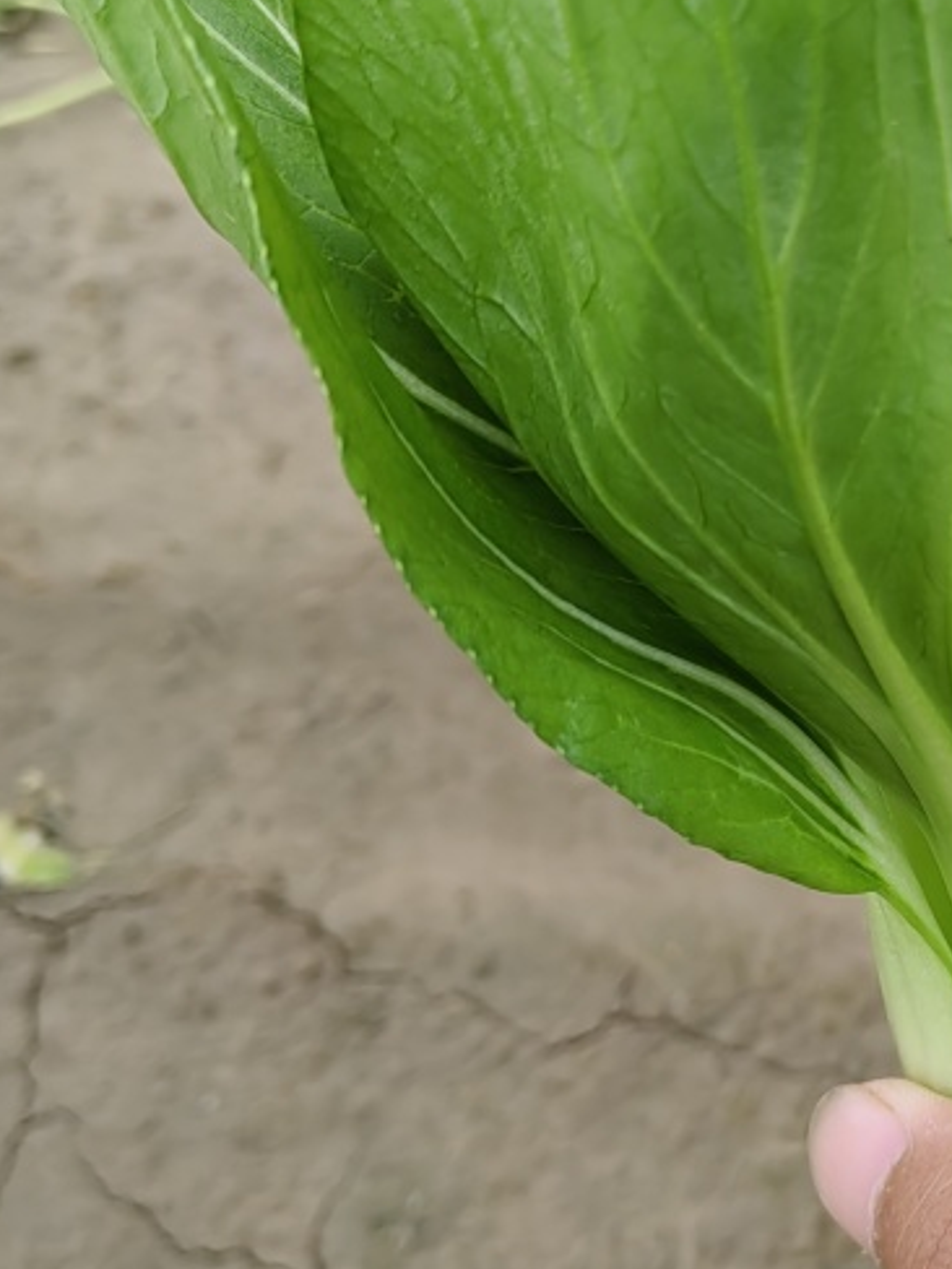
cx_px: 1027
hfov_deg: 23.4
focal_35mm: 59
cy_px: 638
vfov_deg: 32.7
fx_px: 2163
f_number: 1.9
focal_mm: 5.52
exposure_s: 1/469
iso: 50
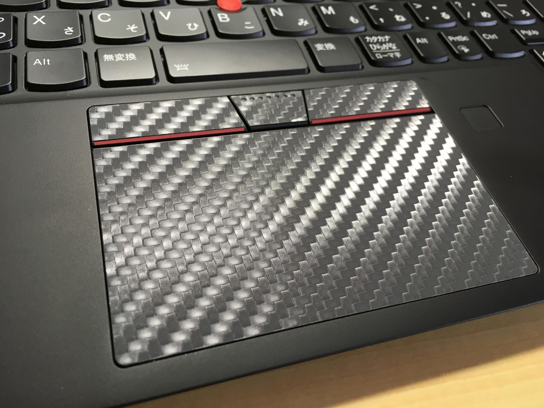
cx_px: 272
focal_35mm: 29
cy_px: 204
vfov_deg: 48.2
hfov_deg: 61.7
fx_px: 456
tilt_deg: -51.8
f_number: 2.2
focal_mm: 4.15
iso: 32
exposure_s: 1/30
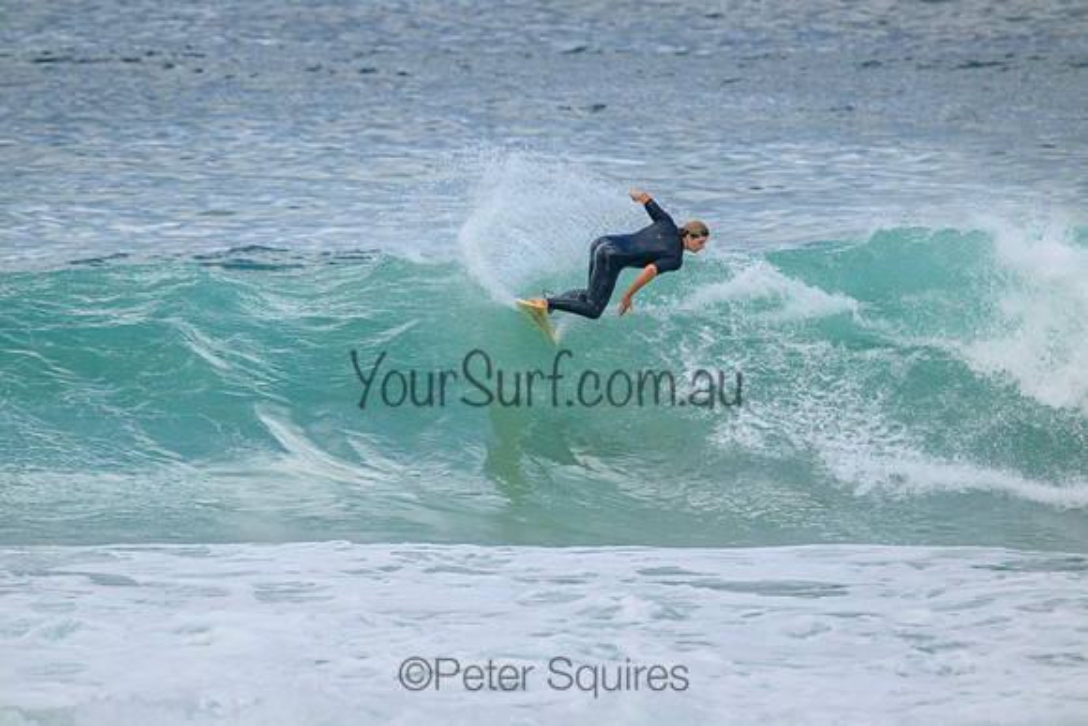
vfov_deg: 1.7
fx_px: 24182
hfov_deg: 2.6
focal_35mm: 800
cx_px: 544
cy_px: 363
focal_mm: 800
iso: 1250
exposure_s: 1/2000
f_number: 11
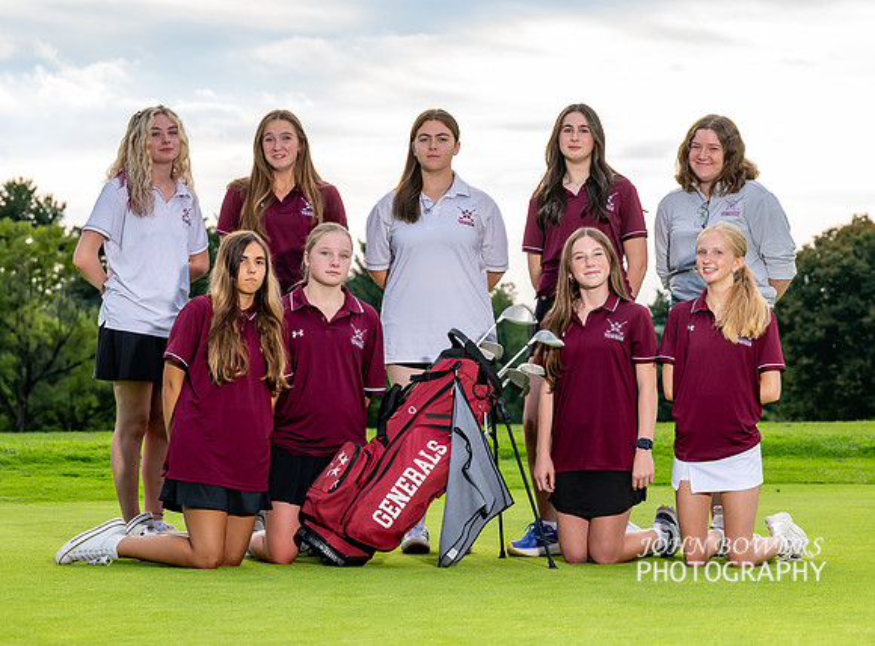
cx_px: 514
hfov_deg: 17.3
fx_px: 2879
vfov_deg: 12.8
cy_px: 276
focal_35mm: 115
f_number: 5
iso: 160
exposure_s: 1/320
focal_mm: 74
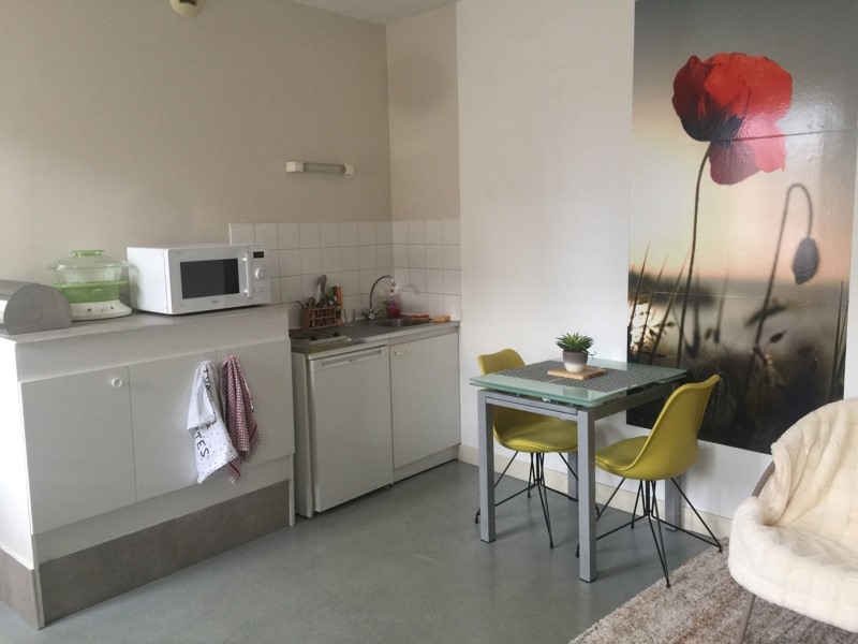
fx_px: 719
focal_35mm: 29
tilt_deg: -7.7
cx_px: 429
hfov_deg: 61.7
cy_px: 322
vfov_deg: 48.2
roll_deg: +0.6
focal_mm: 4.15
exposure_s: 1/17
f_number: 2.2
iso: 50
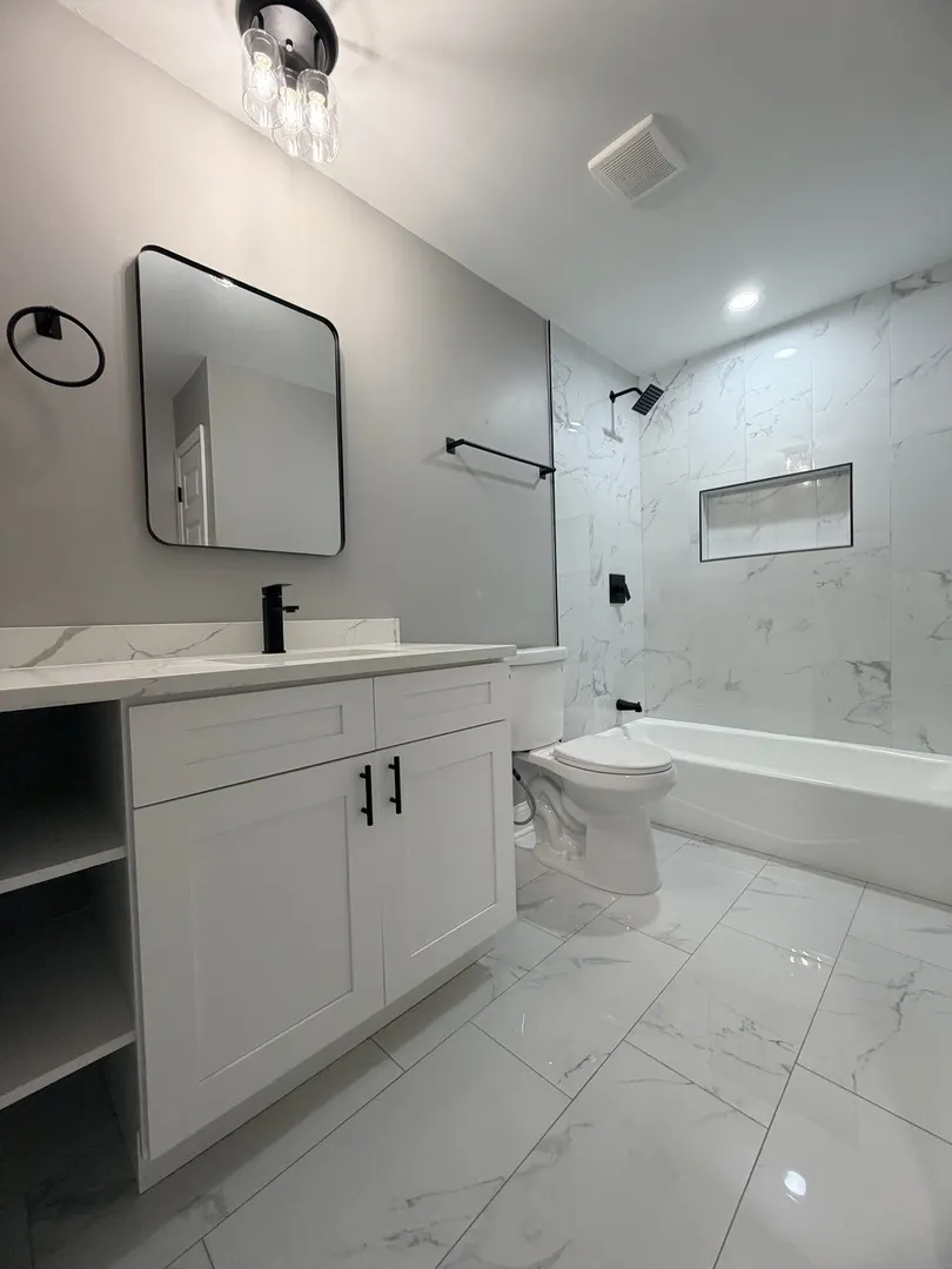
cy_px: 634
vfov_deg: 102.1
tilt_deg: -2.1
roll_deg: +2.5
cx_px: 476
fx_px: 513
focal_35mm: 14
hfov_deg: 85.7
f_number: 2.2
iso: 200
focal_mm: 2.22
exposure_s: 1/120
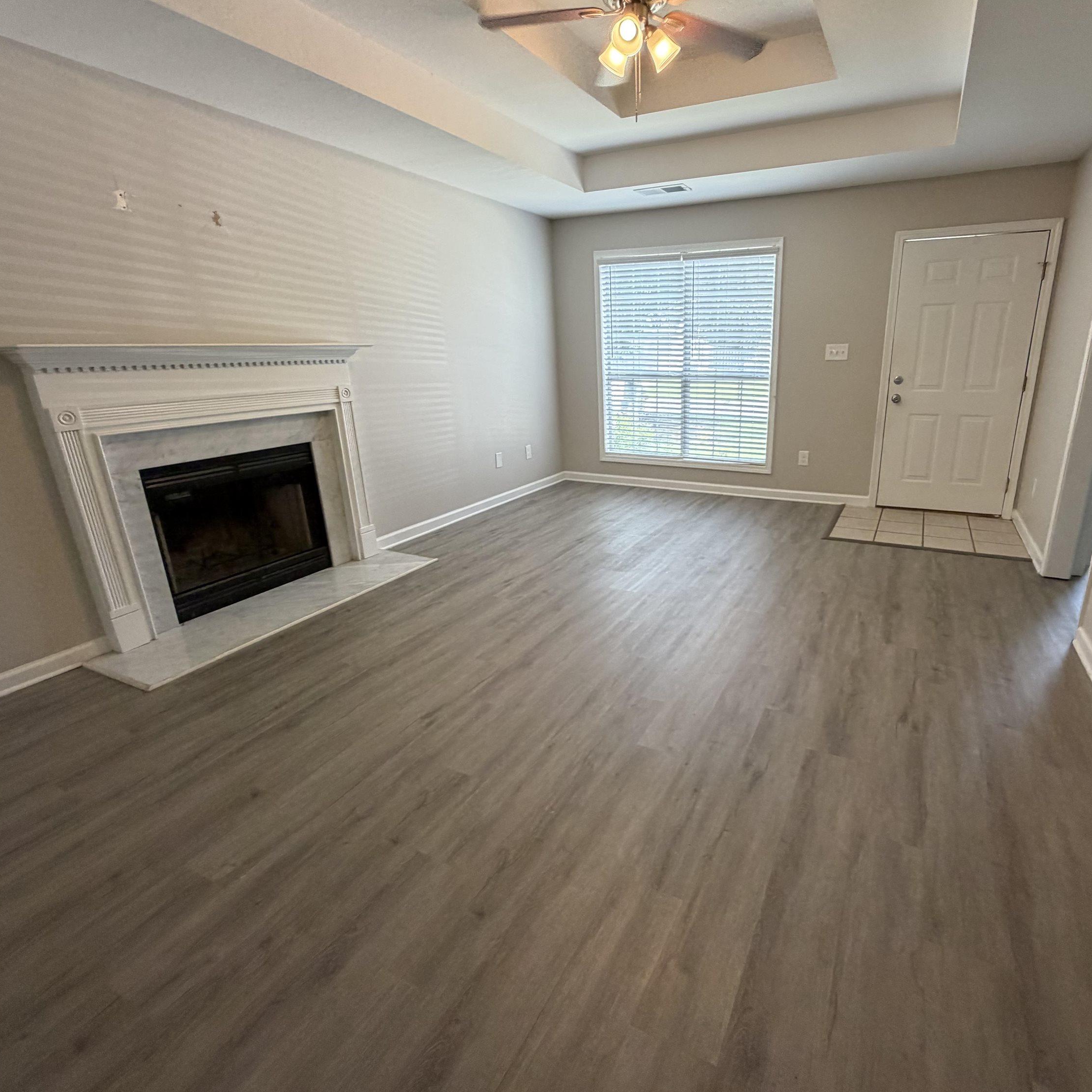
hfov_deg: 83.3
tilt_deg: -15.9
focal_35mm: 17
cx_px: 635
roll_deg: -1.9
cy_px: 531
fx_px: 607
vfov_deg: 83.9
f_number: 2.2
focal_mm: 2.22
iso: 250
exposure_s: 1/120
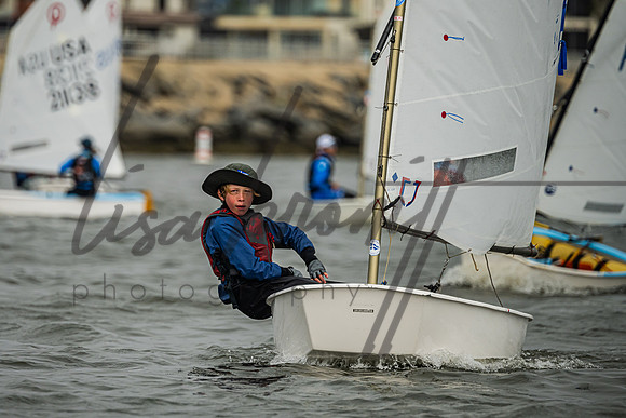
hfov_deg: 4.3
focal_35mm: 478
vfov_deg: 2.9
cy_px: 199
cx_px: 211
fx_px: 8311
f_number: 5.6
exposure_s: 1/4000
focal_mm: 360
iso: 320
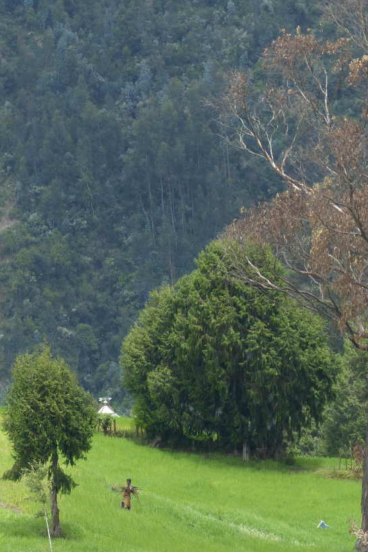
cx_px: 231
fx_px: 5211
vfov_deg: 6.1
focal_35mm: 340
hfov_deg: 4.0
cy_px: 304
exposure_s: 1/500
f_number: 4
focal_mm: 48.3
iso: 100
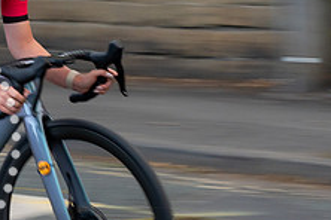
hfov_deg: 10.5
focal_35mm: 194
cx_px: -17
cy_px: -68
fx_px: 1784
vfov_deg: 7.0
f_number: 10
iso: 1250
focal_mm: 51
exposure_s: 1/100
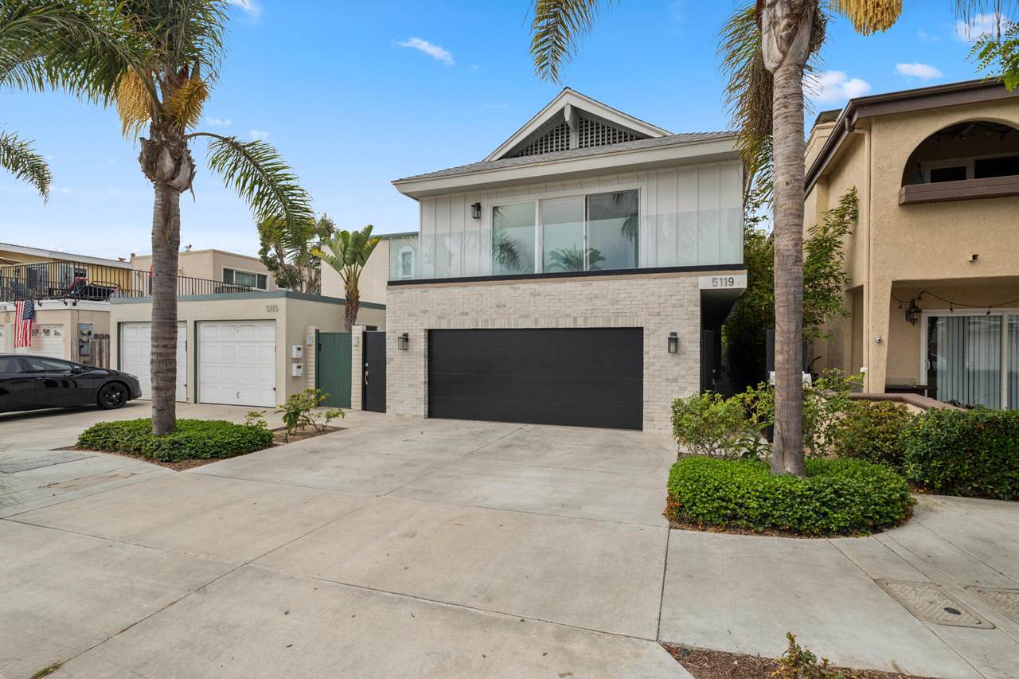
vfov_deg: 67.4
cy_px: 340
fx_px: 509
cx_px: 510
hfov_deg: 90.0
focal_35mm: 18
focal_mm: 18
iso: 80
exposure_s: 1/50
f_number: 9
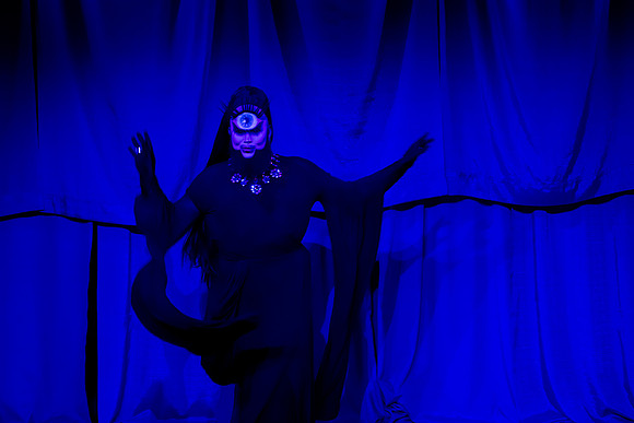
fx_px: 1719
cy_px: 193
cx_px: 345
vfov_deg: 14.0
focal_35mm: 98
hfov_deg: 20.9
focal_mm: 70
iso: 3200
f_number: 2.8
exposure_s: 1/100
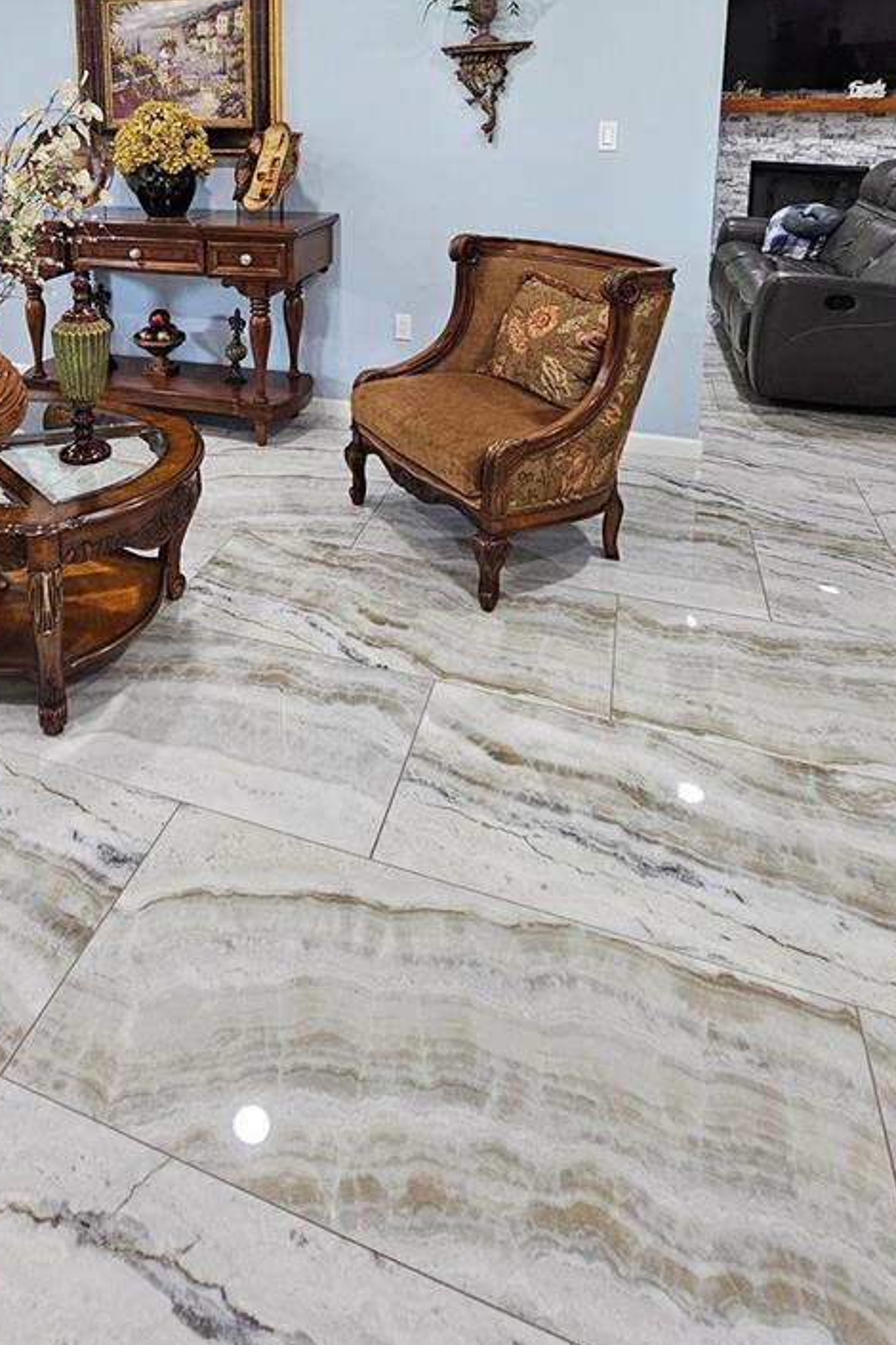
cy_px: 240
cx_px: 252
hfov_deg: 53.2
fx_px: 859
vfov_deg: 67.8
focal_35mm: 23
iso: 320
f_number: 2.2
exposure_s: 1/60
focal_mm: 2.2
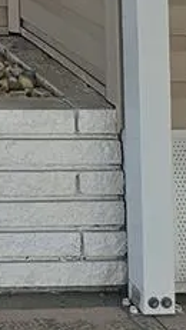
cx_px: -454
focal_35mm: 136
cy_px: -384
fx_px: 1192
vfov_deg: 13.1
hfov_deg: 7.4
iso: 50
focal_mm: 5
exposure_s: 1/1632
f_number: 1.8
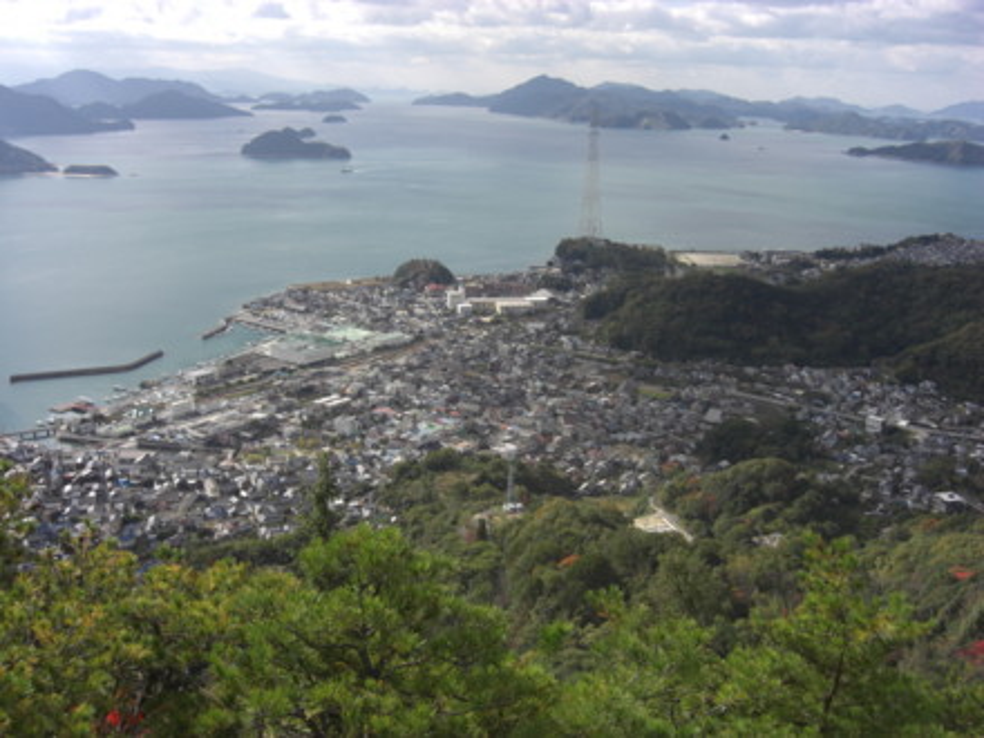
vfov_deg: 37.7
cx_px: 492
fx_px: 1080
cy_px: 369
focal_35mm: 38
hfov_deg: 49.0
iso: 80
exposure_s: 1/640
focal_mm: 7.9
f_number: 4
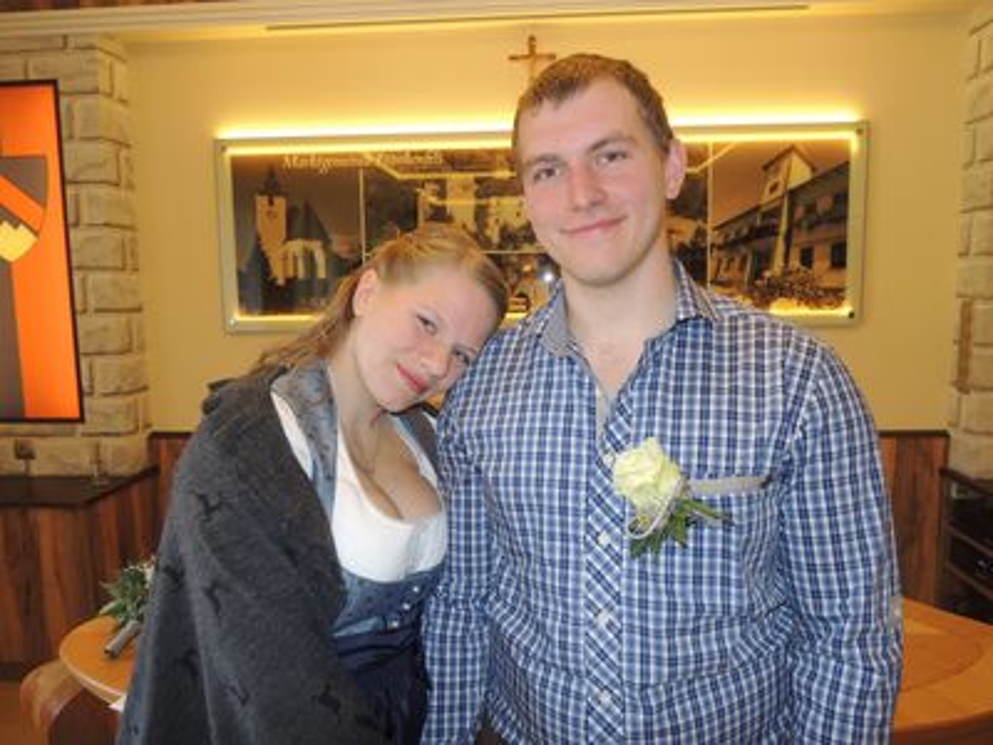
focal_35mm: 24
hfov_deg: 71.6
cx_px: 496
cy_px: 372
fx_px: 688
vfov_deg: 56.8
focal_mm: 4.3
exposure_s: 1/30
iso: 200
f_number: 2.8
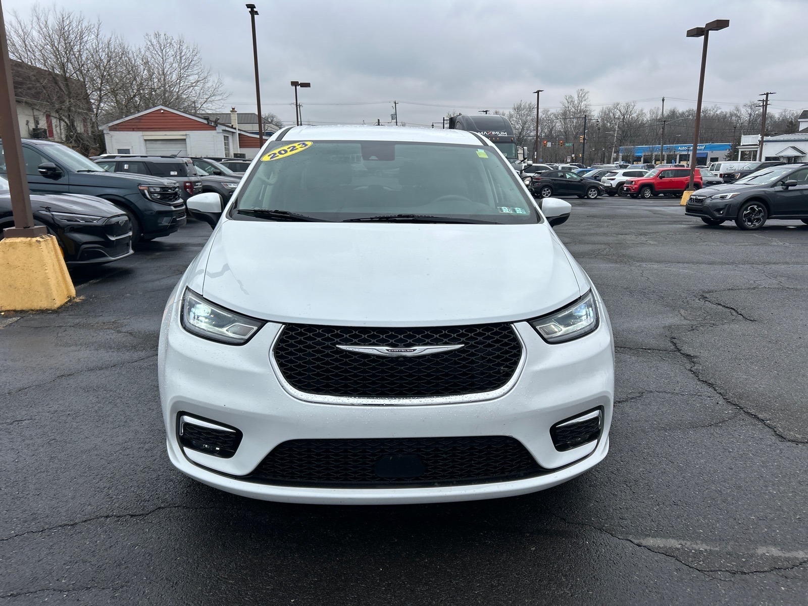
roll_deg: +0.8
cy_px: 303
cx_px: 404
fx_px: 607
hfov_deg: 67.3
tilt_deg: -12.2
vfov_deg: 53.1
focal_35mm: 26
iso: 50
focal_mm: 5.7
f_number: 1.5
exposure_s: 1/2841
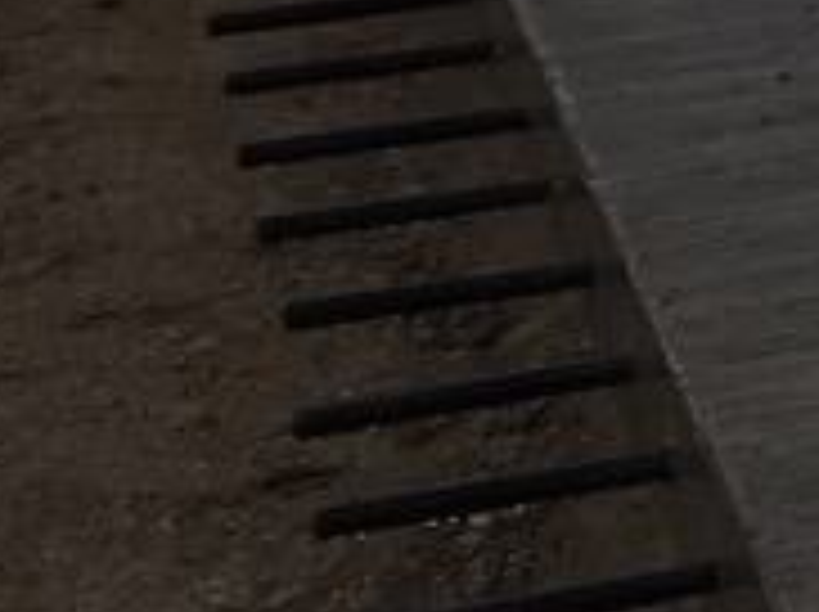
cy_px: -648
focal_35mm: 204
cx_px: 2704
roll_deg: +0.0
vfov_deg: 7.0
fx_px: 4820
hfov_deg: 7.9
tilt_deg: -8.3
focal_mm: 4.15
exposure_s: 1/482
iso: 32
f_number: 2.2
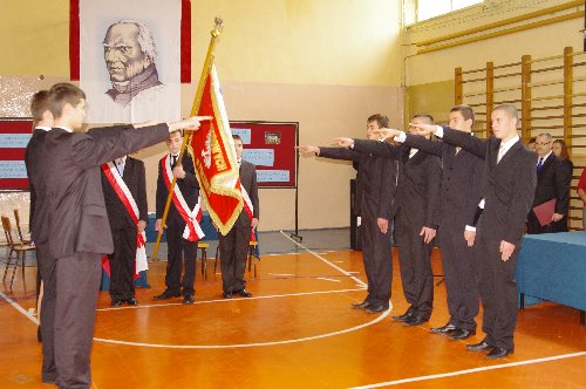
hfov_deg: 46.5
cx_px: 293
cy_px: 194
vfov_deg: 31.8
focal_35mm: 42
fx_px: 683
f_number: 3.5
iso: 800
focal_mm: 28
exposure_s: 1/60
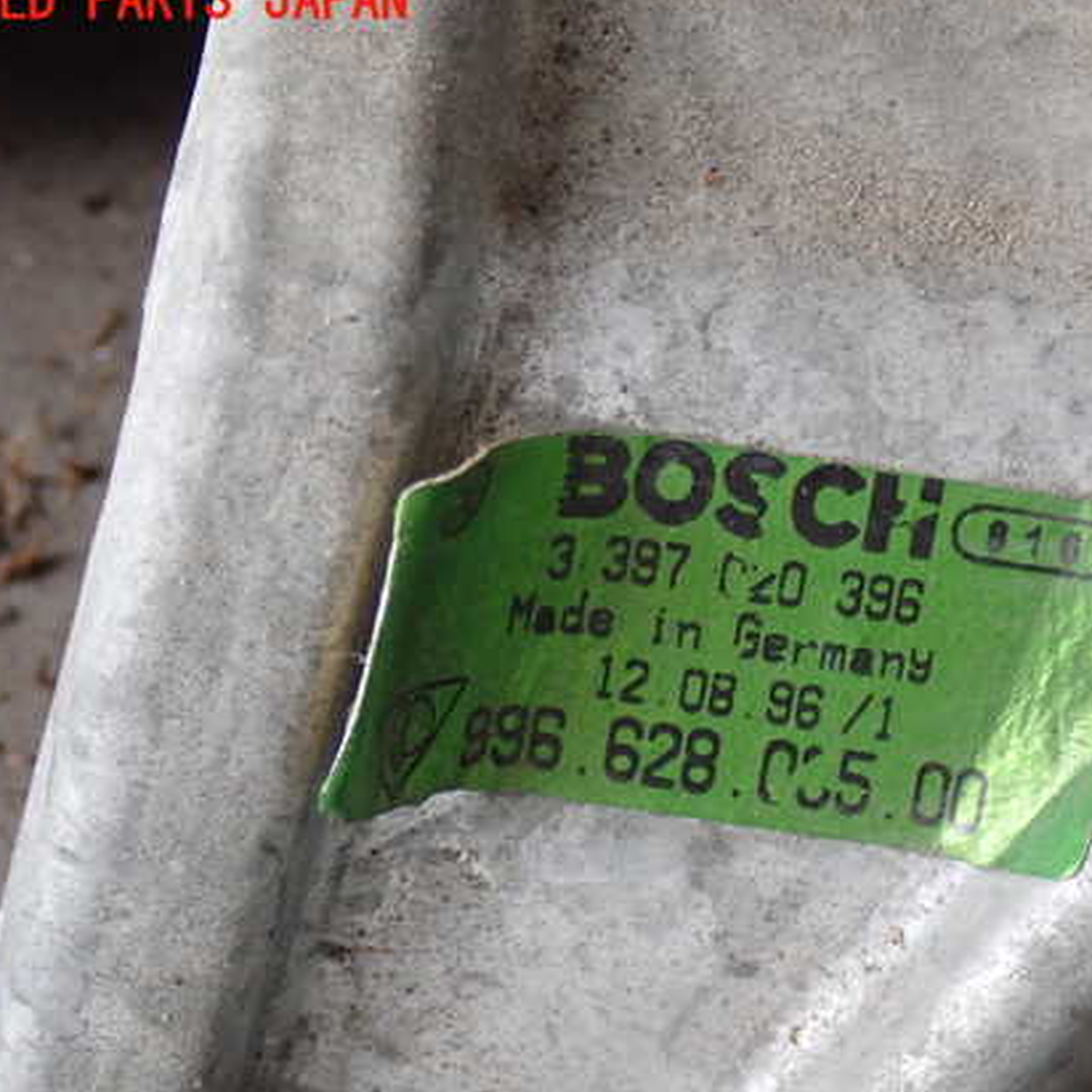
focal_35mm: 80
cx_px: 723
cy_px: 566
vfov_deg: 21.7
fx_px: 2855
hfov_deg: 21.6
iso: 640
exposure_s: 1/60
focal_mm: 11.09
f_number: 3.6
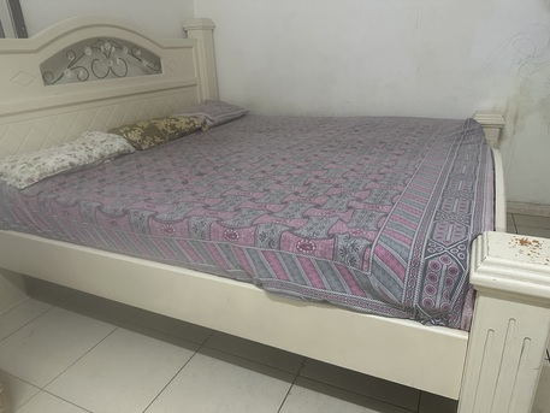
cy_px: 206
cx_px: 275
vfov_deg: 56.8
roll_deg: +3.0
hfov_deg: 71.6
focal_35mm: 24
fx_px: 381
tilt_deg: -21.2
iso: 640
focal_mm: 6.86
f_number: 1.78
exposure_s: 1/60
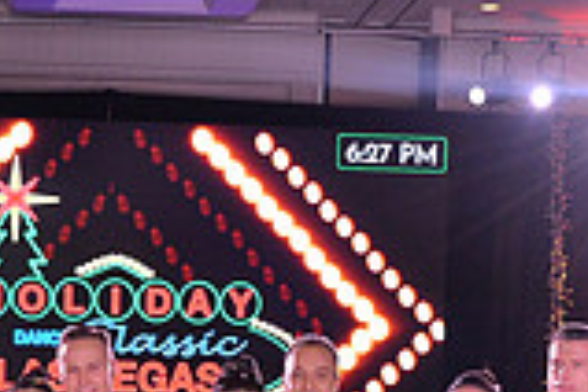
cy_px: 594
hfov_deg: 16.5
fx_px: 2025
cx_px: 174
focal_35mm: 124
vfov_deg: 10.7
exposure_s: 1/250
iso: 2000
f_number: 5
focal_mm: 34
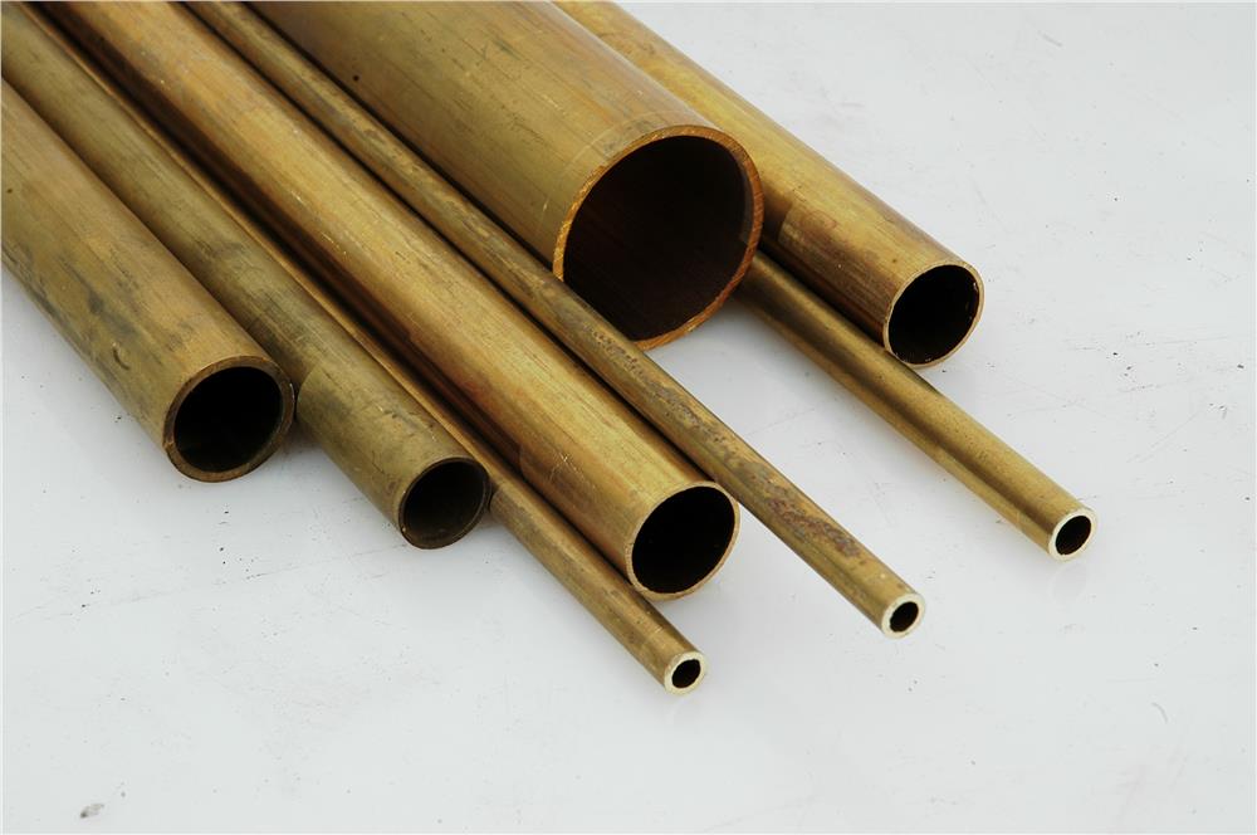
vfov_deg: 13.0
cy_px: 418
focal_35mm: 105
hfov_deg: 19.5
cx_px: 628
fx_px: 3661
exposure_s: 1/160
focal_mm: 70
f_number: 14
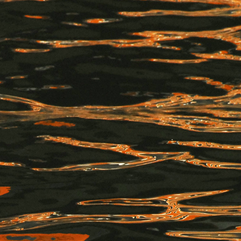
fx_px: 9484
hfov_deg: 1.5
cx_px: -70
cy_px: 375
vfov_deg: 1.5
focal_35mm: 1204
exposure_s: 1/1000
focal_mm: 200
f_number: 10
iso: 500
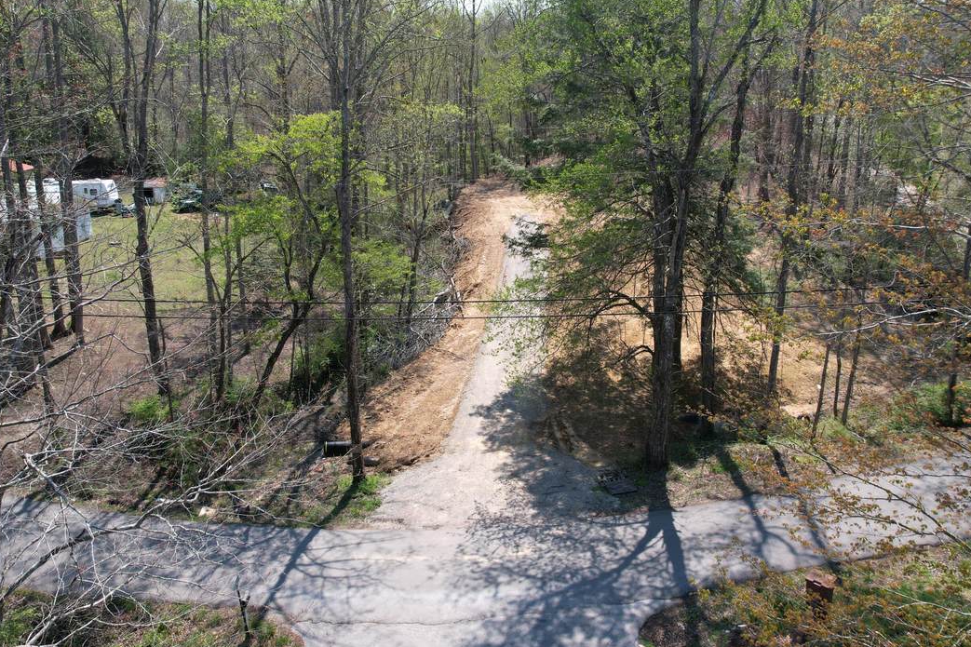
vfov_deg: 47.6
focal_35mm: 27
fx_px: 728
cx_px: 470
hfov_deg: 67.4
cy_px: 257
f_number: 2.8
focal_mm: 8.38
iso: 100
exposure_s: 1/100
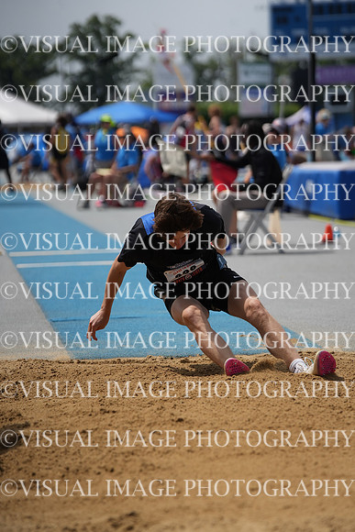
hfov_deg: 8.2
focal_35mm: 167
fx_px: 2469
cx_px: 178
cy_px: 266
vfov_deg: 12.3
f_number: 4
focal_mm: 167
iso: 400
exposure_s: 1/8000
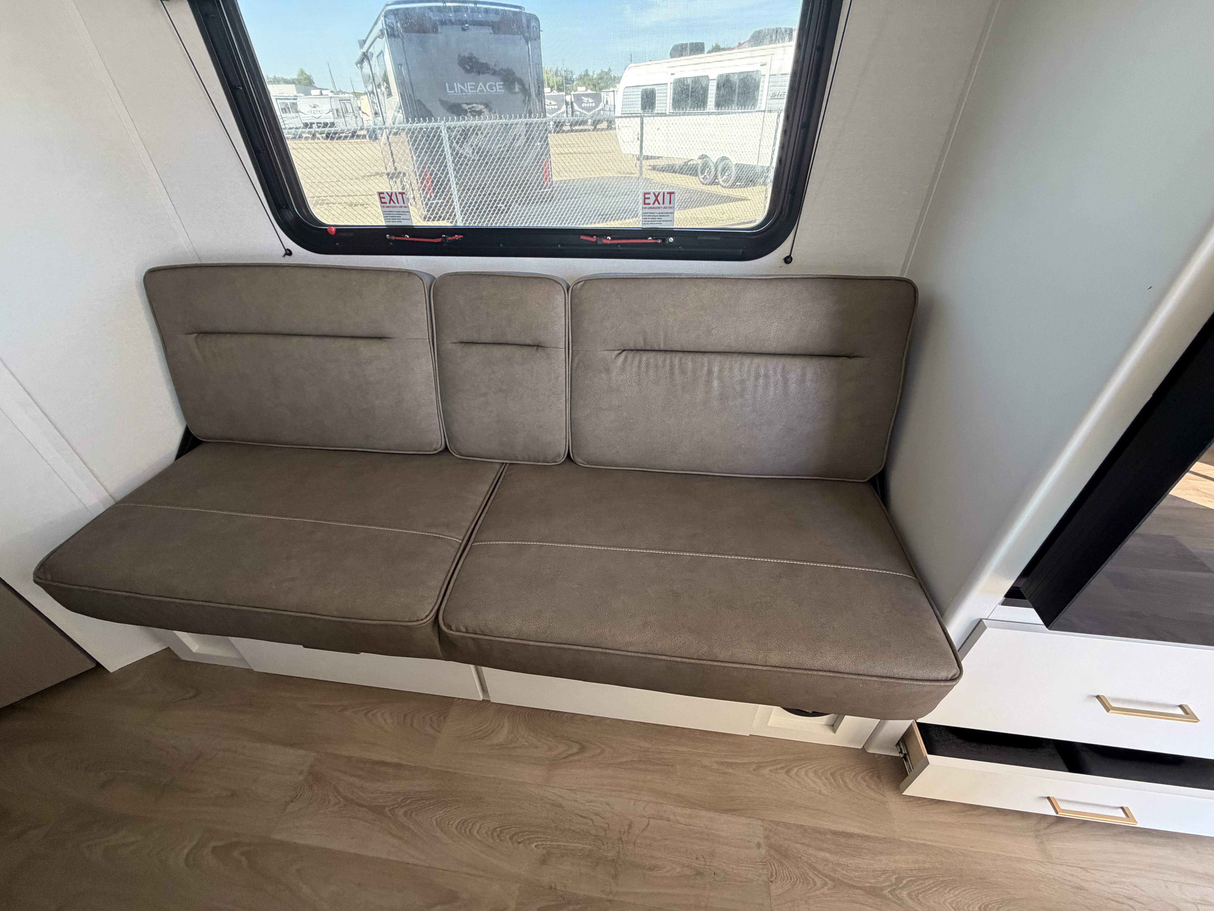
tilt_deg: -34.3
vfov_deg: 85.7
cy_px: 456
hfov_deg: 102.1
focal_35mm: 14
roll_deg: +1.0
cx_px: 607
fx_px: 491
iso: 320
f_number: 2.2
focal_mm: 2.22
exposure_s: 1/98
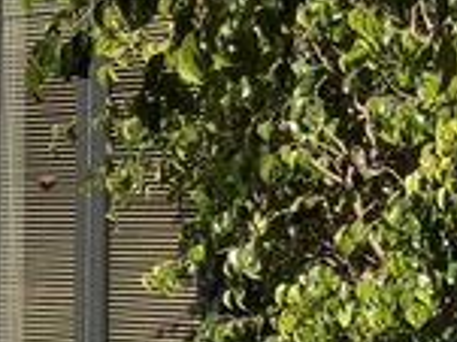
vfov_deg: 9.6
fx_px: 2031
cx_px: -511
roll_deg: -0.3
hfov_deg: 11.4
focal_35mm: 154
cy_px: 257
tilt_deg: -2.0
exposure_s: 1/2227
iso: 16
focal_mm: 3
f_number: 1.8
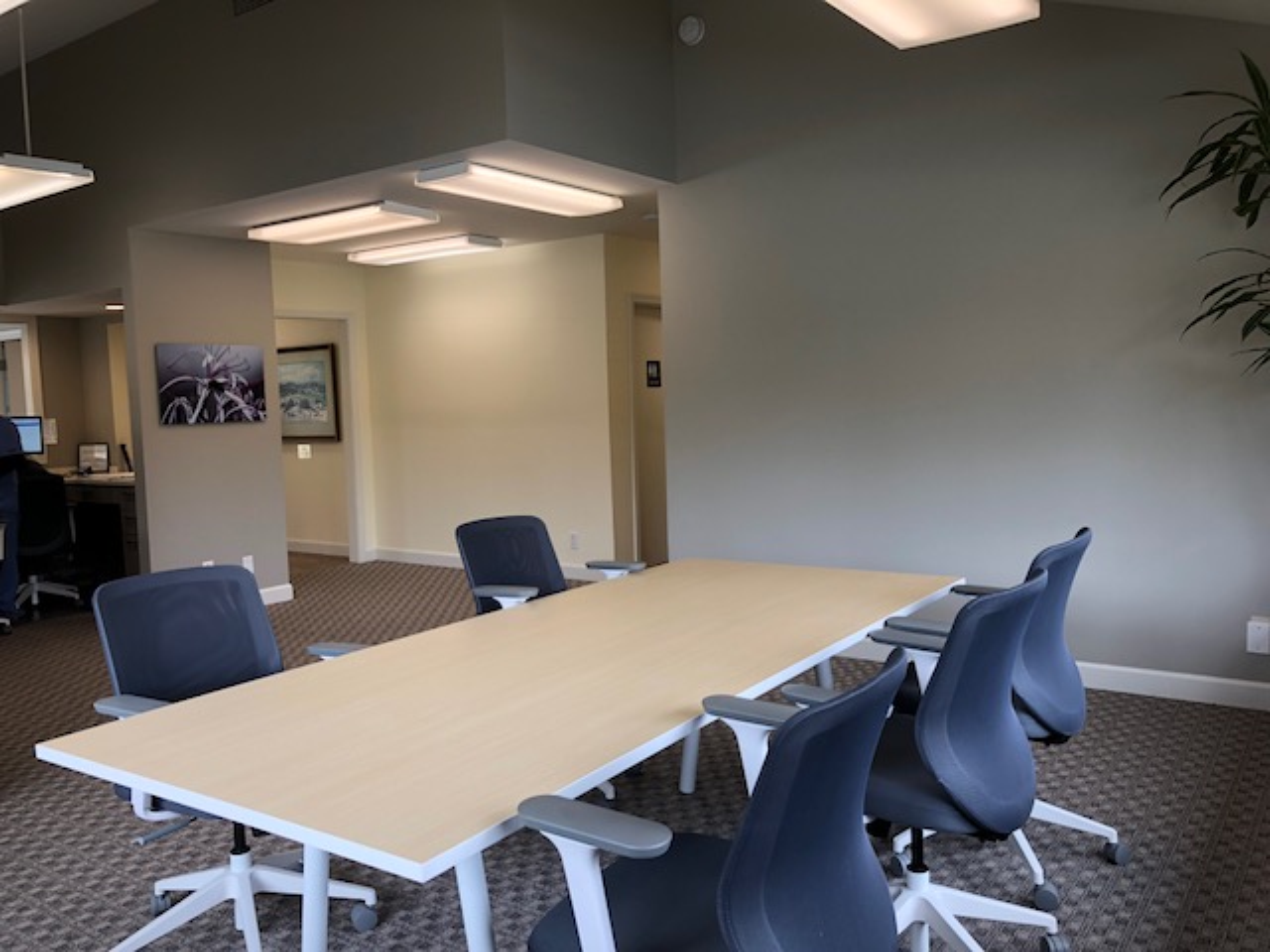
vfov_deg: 49.7
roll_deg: +1.6
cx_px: 635
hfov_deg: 63.4
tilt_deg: -4.5
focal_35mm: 28
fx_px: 1027
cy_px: 476
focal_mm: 3.99
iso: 50
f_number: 1.8
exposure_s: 1/120
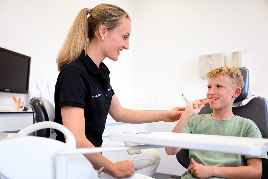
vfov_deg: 37.9
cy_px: 90
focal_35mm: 35
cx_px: 134
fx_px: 261
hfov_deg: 54.4
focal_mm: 35
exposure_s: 1/320
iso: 1250
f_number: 3.2
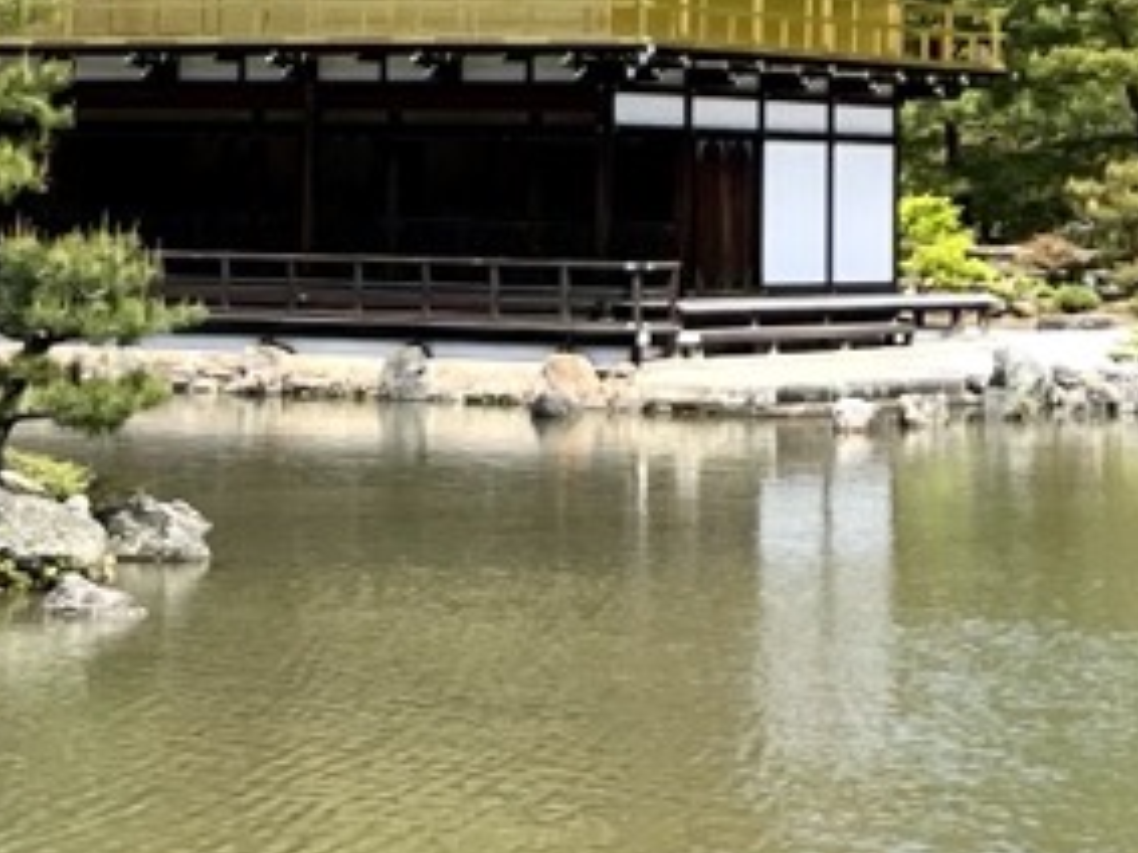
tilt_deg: +8.8
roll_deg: -1.3
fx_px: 4831
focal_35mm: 147
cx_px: 535
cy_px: -503
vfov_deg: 9.7
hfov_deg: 13.4
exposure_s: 1/2632
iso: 50
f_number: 1.5
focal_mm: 5.7
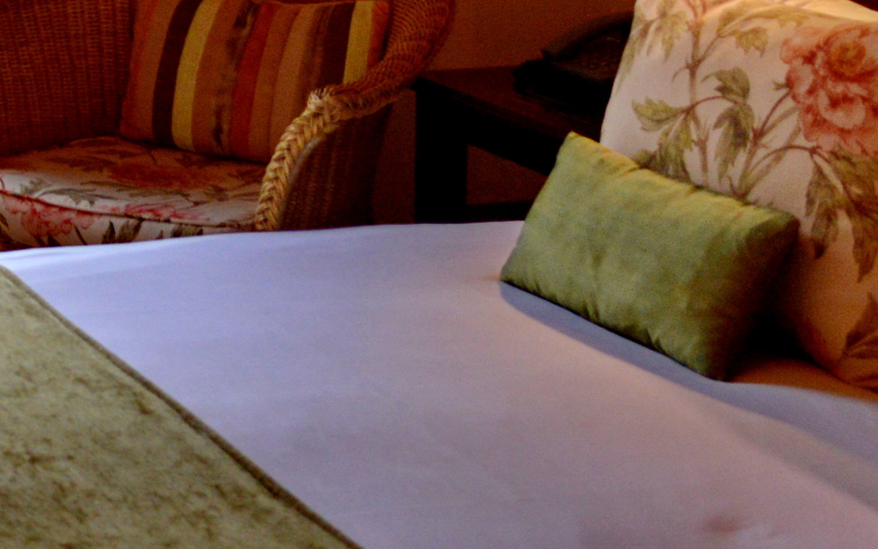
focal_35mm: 102
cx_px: -324
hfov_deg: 18.7
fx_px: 2441
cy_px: -344
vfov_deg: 12.1
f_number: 4
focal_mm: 18
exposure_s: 1/60
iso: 400
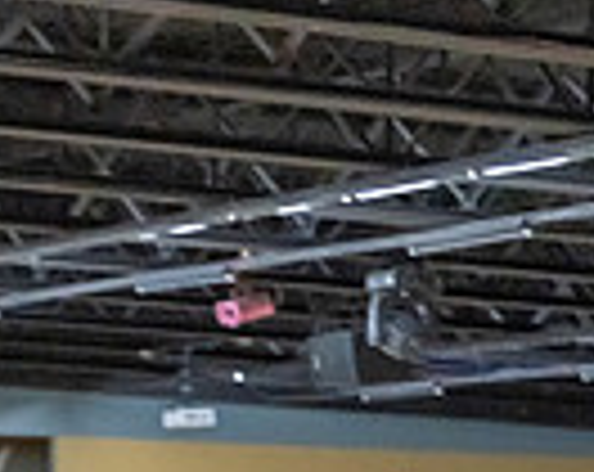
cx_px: 266
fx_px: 3999
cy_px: 935
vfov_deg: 6.6
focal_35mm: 228
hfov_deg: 8.5
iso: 4000
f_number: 2.8
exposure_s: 1/800
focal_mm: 71
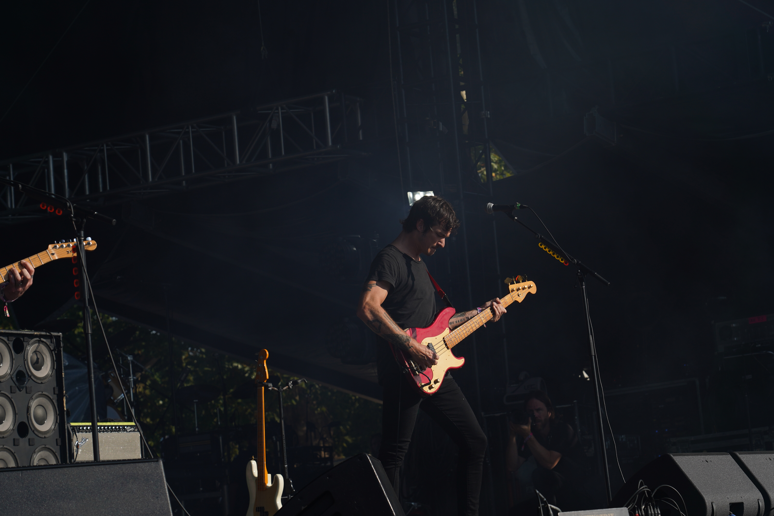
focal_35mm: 105
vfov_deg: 13.0
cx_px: 387
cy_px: 258
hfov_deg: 19.5
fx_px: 2257
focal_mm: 105
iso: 100
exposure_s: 1/500
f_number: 8
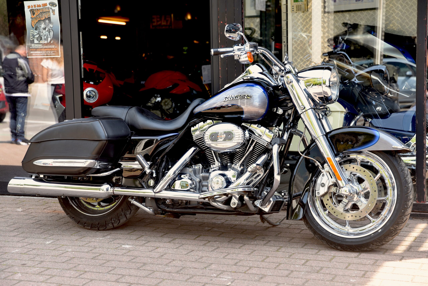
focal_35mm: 70
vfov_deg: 19.5
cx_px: 214
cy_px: 143
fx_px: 833
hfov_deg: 28.8
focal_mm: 70
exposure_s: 1/80
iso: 100
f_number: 4.5
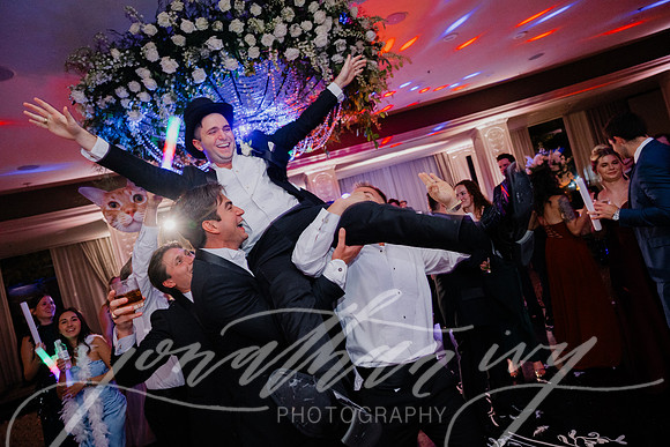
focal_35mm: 24
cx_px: 335
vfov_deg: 53.2
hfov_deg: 73.7
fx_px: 447
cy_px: 224
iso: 2000
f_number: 3.2
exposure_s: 1/50
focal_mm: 24
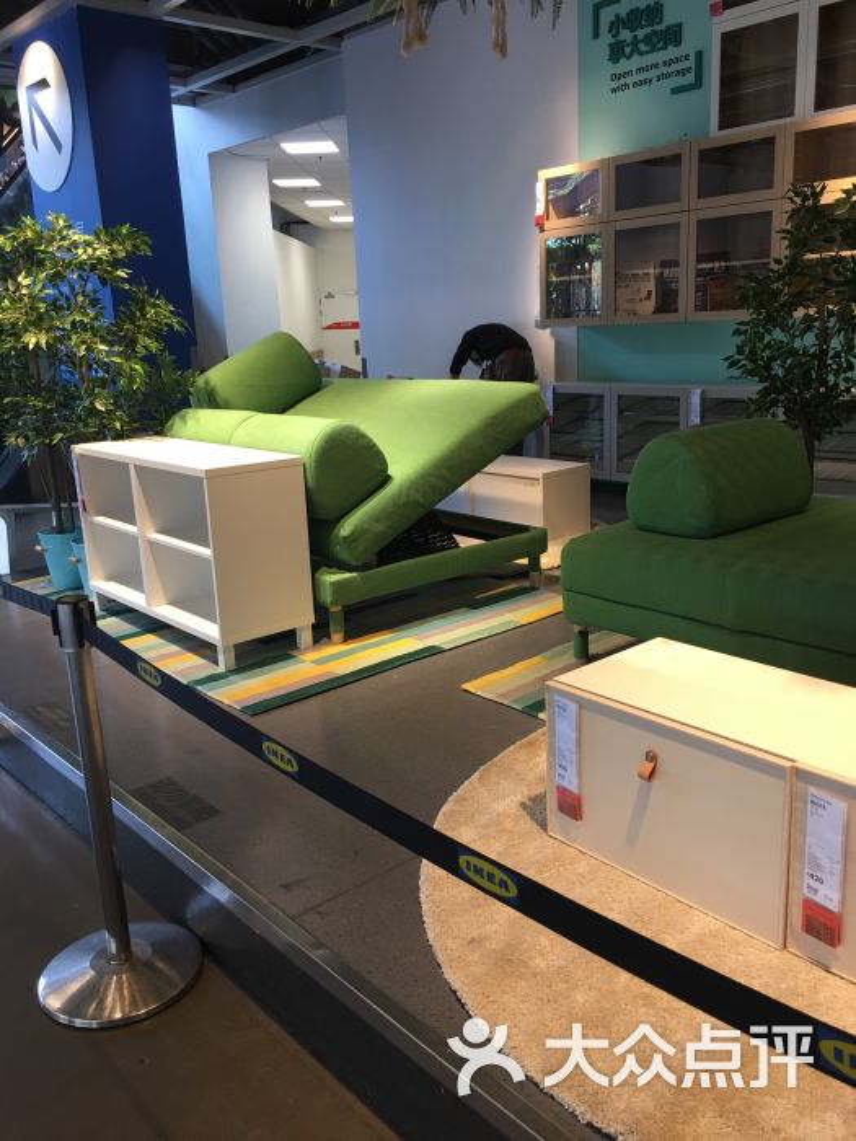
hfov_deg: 48.2
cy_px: 570
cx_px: 428
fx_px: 956
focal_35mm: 29
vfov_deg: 61.7
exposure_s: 1/33
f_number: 2.2
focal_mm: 4.15
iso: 40
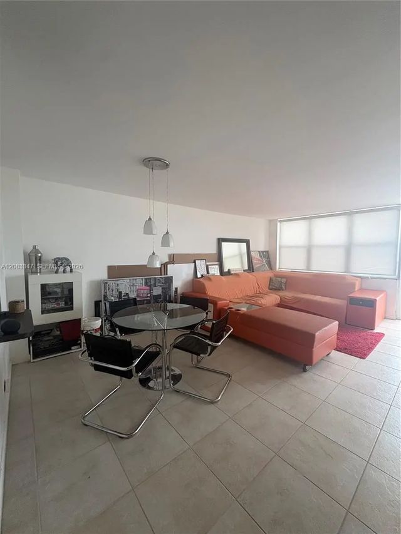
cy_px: 267
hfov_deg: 85.7
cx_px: 200
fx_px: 216
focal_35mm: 14
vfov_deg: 102.1
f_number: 2.2
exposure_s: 1/99
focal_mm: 2.22
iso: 200
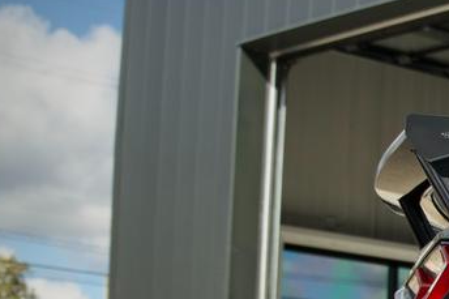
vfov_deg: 9.9
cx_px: 778
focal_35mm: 134
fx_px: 1670
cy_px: 439
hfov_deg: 13.8
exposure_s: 1/50
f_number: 3.2
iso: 250
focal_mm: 24
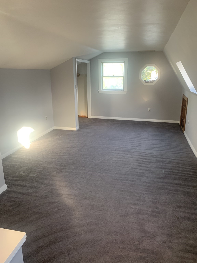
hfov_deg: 53.1
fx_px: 197
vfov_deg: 67.3
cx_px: 98
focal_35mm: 26
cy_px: 132
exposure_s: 1/60
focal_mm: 4.25
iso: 100
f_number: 1.8
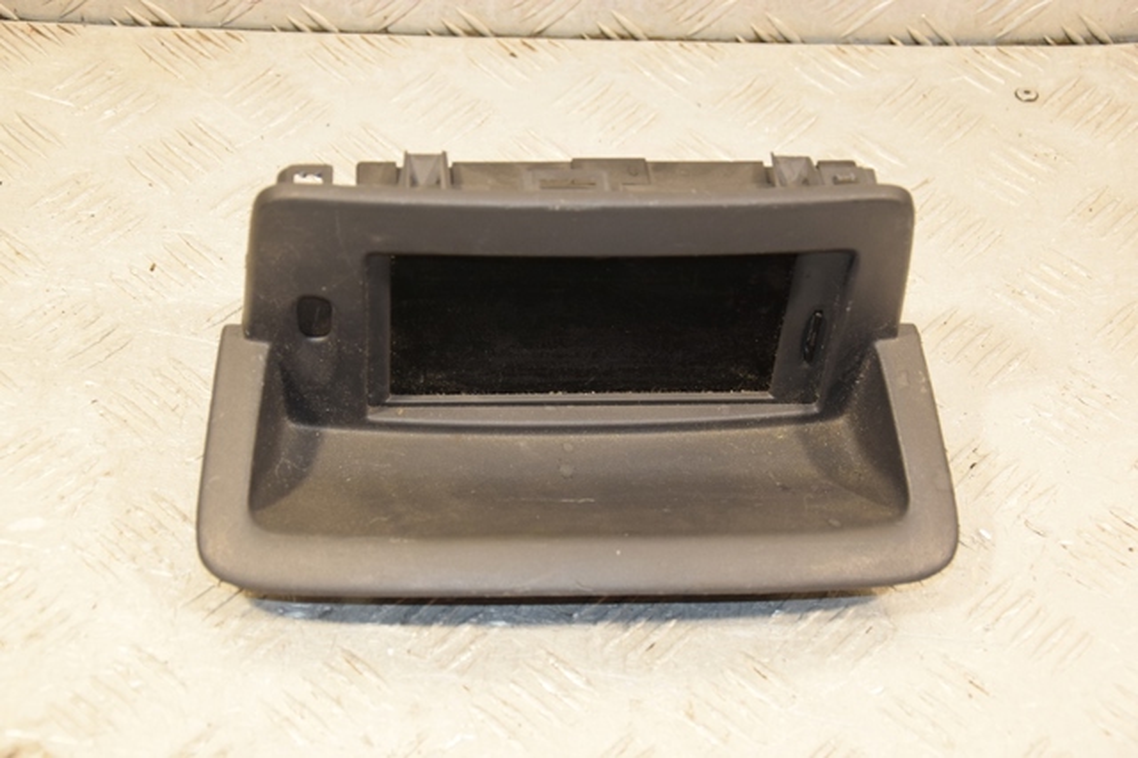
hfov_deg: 27.0
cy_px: 379
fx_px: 2370
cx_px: 569
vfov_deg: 18.2
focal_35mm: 75
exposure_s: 1/125
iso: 800
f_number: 5
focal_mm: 50
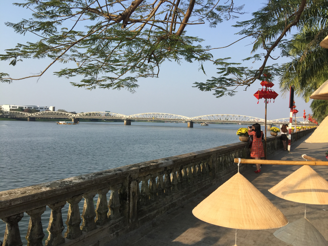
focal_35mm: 29
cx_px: 164
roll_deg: -4.1
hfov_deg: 61.7
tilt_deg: +0.4
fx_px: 275
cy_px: 123
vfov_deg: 48.2
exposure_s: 1/1130
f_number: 2.2
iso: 32
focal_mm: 4.15
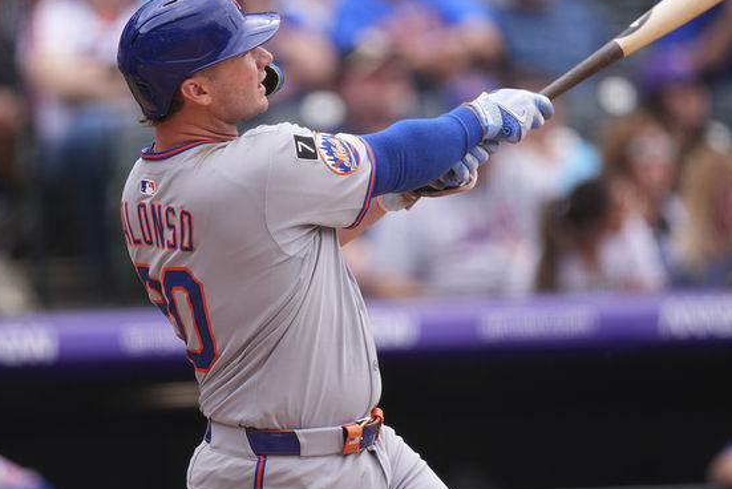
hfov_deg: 2.1
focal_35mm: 980
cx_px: 337
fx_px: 19936
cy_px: 232
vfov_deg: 1.4
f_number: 4
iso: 500
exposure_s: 1/1250
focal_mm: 600
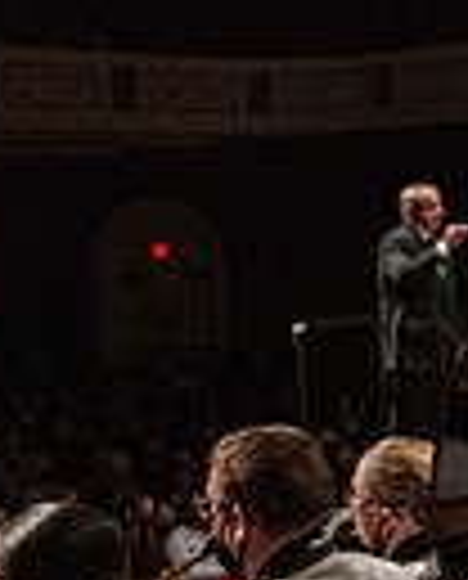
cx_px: 950
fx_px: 1740
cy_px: 250
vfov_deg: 18.9
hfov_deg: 13.2
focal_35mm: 101
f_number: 4
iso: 2500
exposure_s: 1/500
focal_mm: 24
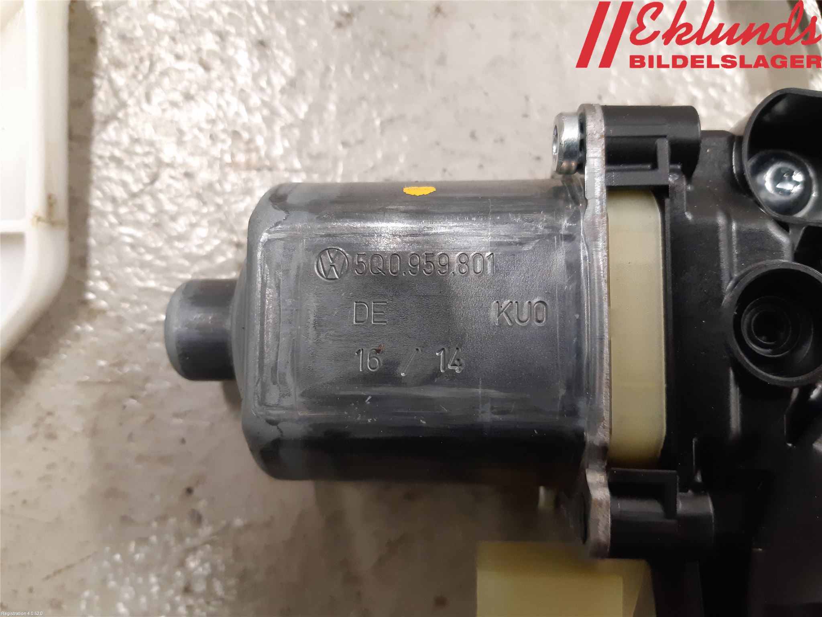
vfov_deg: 53.1
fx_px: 617
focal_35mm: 26
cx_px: 411
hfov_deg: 67.3
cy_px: 308
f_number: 1.7
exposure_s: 1/33
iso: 250
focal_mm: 3.93
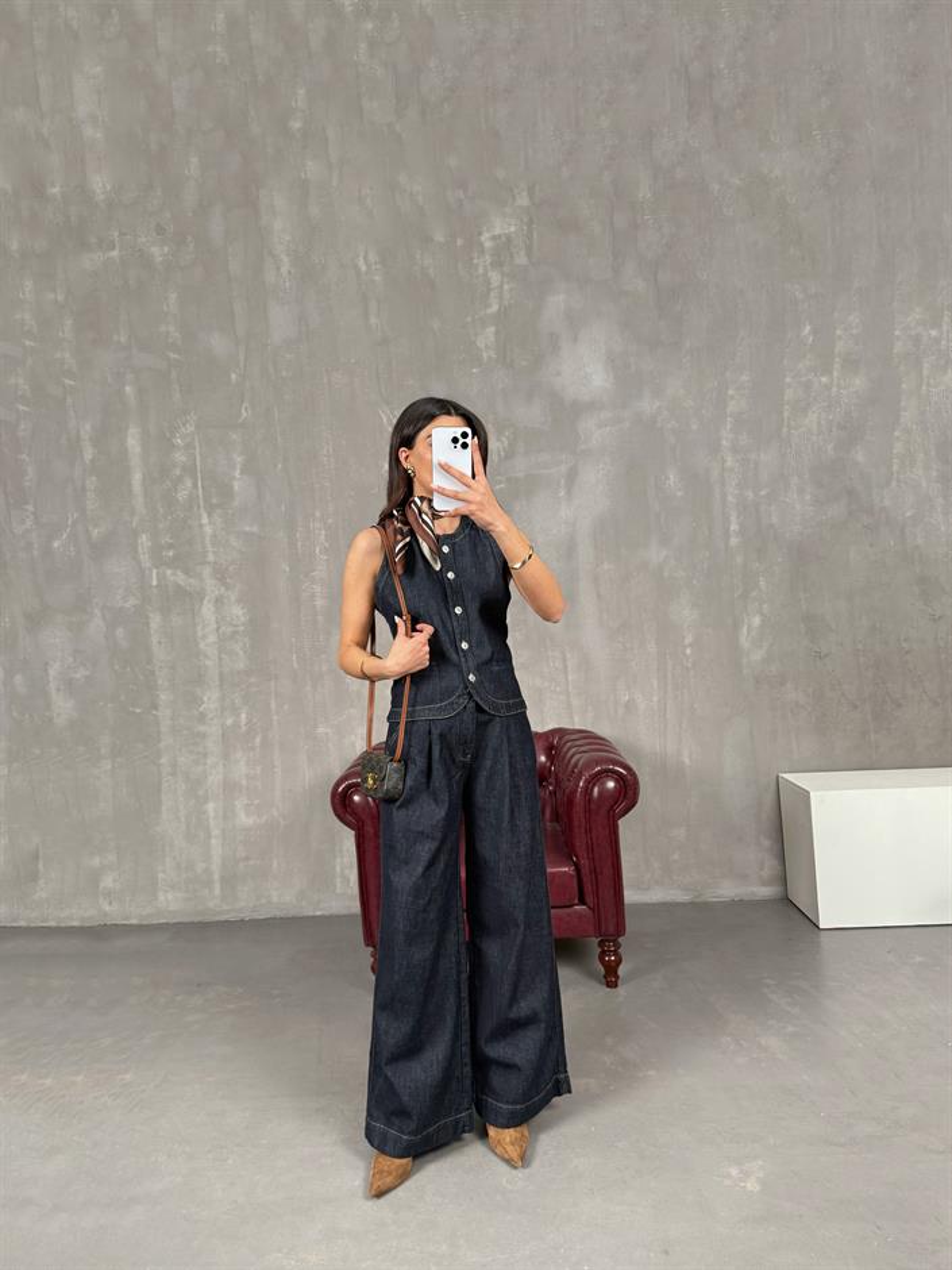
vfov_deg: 71.6
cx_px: 476
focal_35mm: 24
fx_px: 880
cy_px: 635
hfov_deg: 56.8
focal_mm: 6.76
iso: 200
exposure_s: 1/117
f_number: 1.78
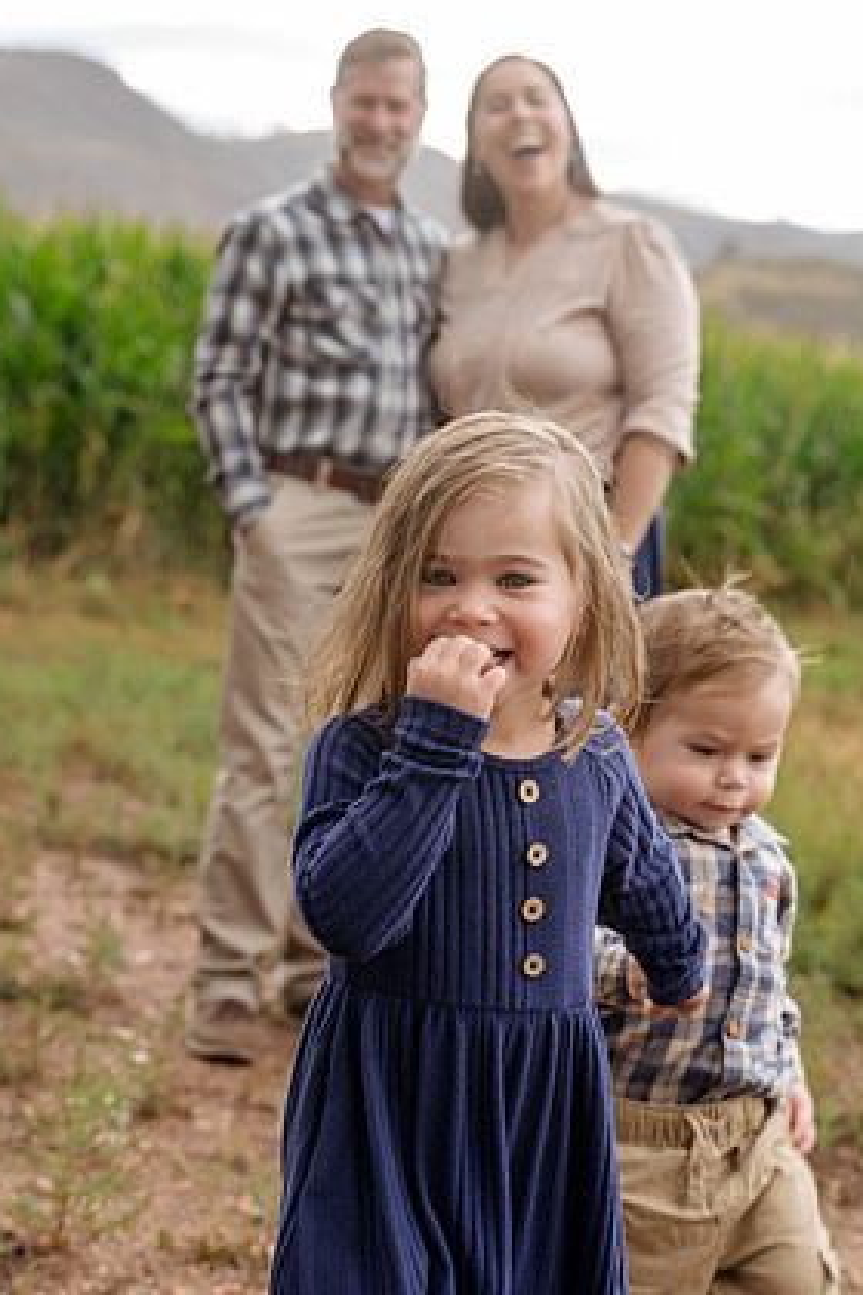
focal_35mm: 75
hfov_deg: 18.2
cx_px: 450
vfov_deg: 27.0
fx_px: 2697
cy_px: 657
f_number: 5.6
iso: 200
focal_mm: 70
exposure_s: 1/125
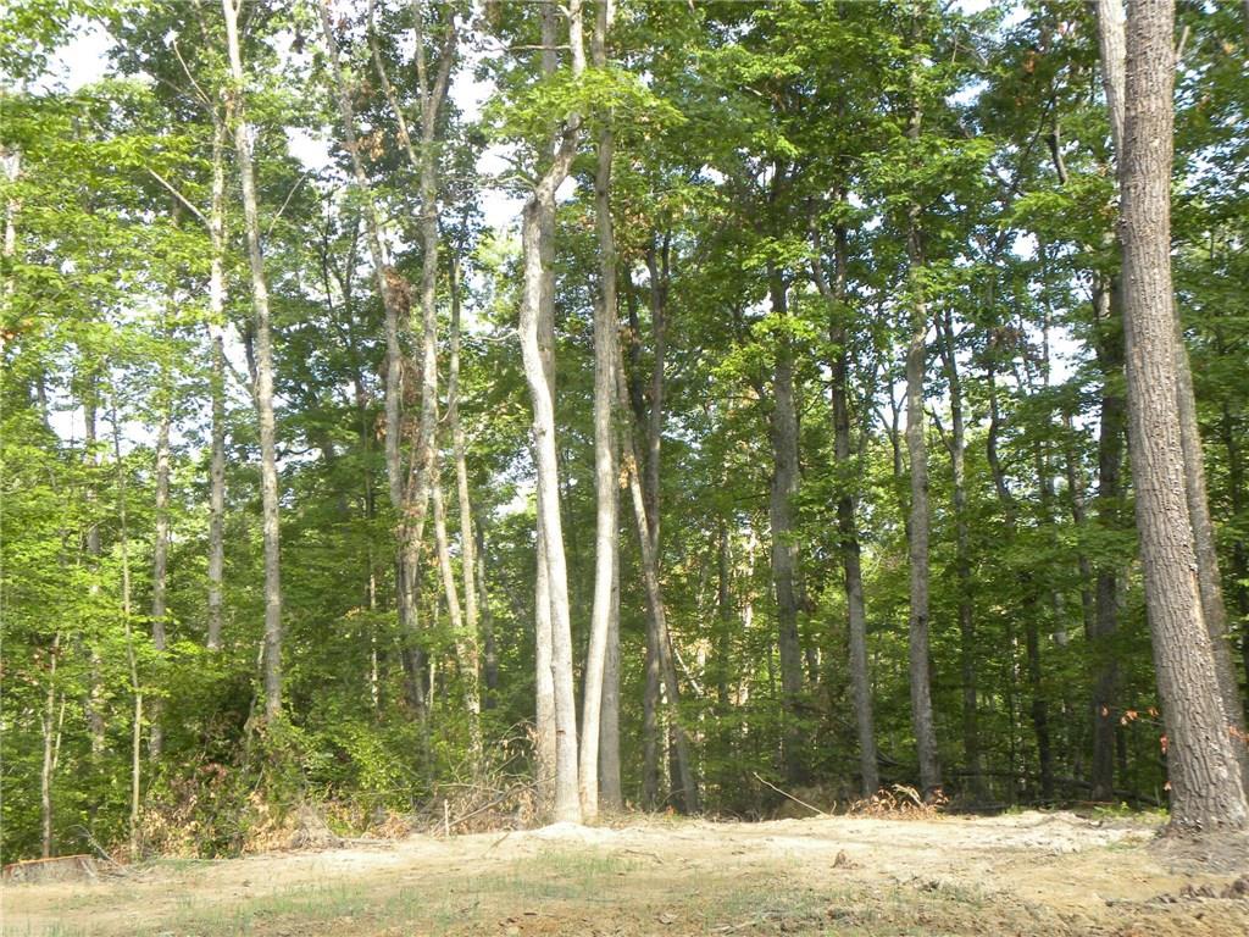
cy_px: 468
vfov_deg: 31.5
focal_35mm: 46
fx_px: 1660
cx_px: 624
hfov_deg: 41.2
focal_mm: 8.2
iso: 64
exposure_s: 1/81
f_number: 3.2
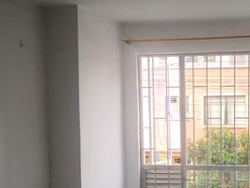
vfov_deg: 21.3
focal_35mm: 68
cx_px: 233
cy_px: 158
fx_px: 491
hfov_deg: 27.3
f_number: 1.6
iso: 64
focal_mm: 3.95
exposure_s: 1/120
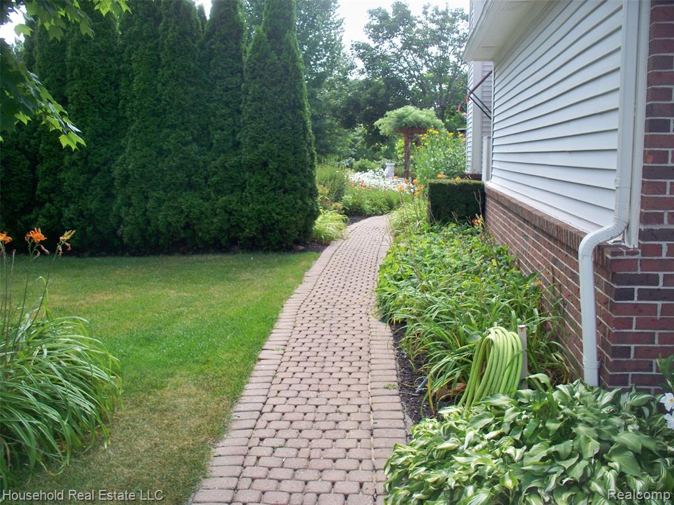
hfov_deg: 52.6
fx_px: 681
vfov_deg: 40.7
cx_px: 337
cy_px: 252
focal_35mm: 35
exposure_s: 1/400
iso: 80
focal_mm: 7.54
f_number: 2.8
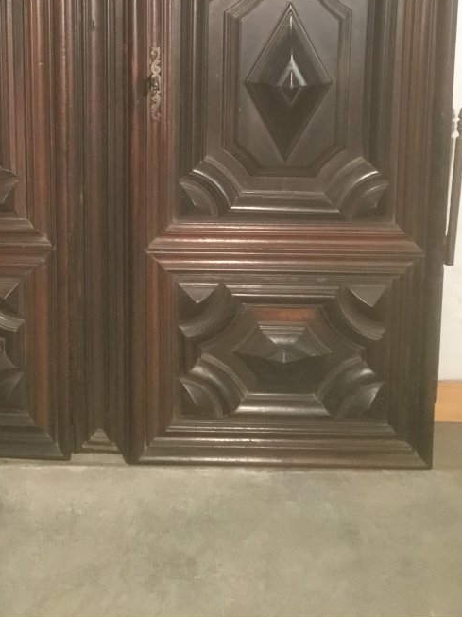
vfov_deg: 32.1
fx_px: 1015
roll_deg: +0.5
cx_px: 82
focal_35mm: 57
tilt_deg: -19.0
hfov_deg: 25.1
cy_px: 55
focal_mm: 3.3
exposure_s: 1/33
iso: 200
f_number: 2.4
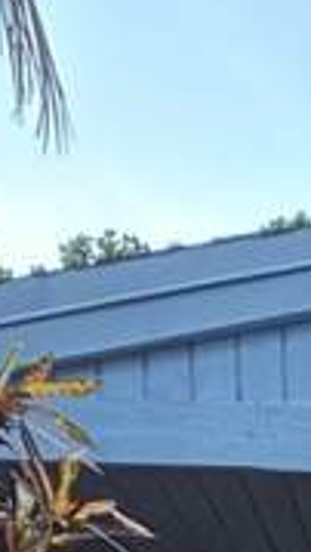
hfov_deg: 12.0
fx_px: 1331
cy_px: 1107
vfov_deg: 17.1
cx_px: 597
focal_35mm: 91
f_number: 2.2
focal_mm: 2.22
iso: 640
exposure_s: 1/16
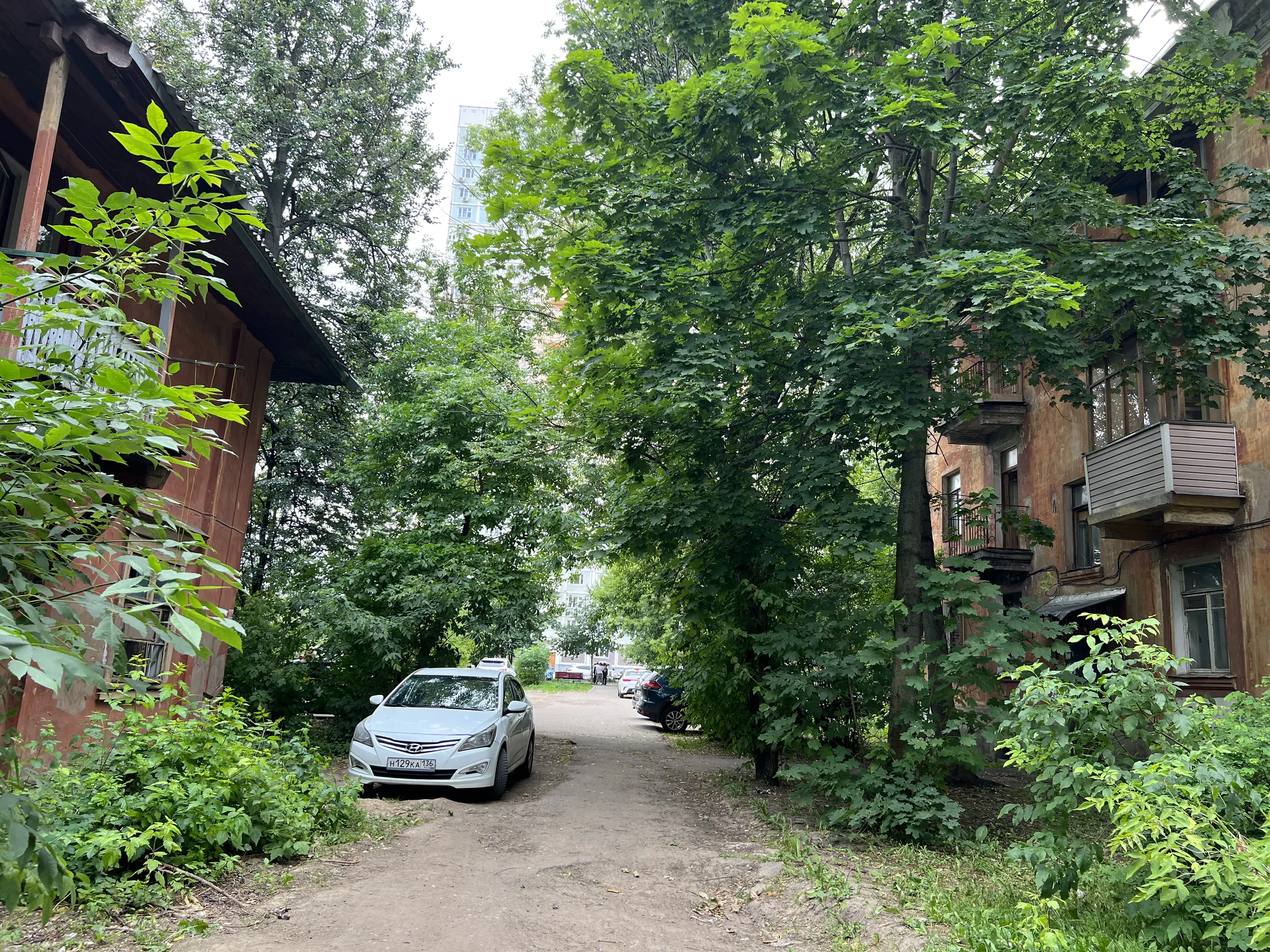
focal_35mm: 26
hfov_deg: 67.3
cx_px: 635
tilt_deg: +12.0
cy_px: 476
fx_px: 954
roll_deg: -2.2
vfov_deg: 53.1
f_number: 1.5
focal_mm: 5.7
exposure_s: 1/325
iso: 50
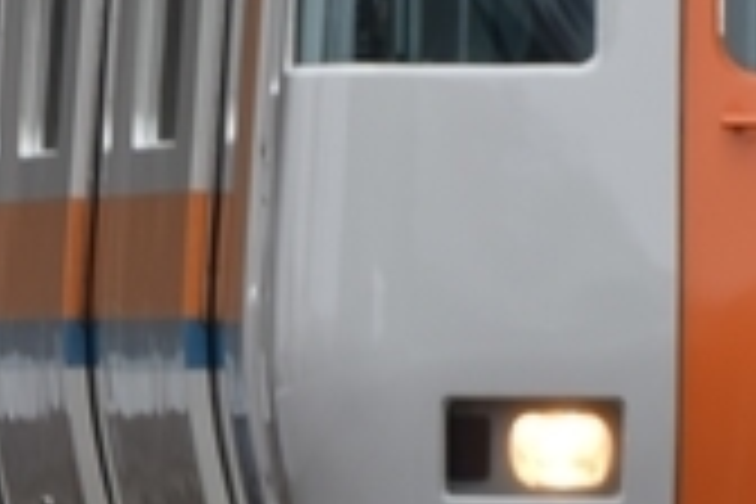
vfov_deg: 0.6
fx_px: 45041
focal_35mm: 2145
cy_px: 182
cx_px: 342
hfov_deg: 1.0
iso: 100
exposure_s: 1/200
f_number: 5.6
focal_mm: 300
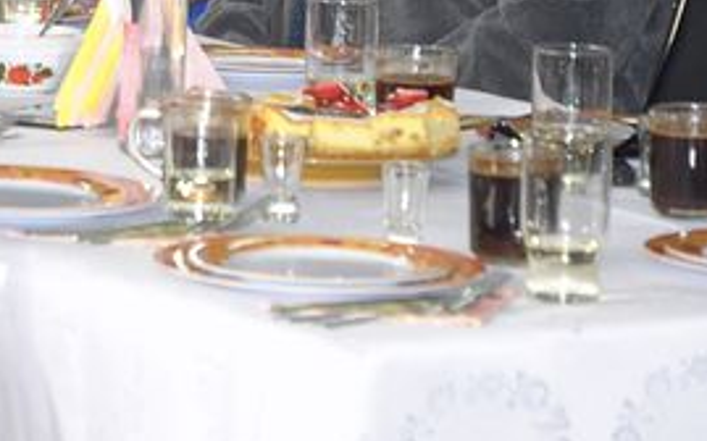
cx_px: -84
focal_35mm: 299
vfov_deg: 4.4
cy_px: -64
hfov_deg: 7.0
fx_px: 5760
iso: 500
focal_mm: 62
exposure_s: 1/60
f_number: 4.5
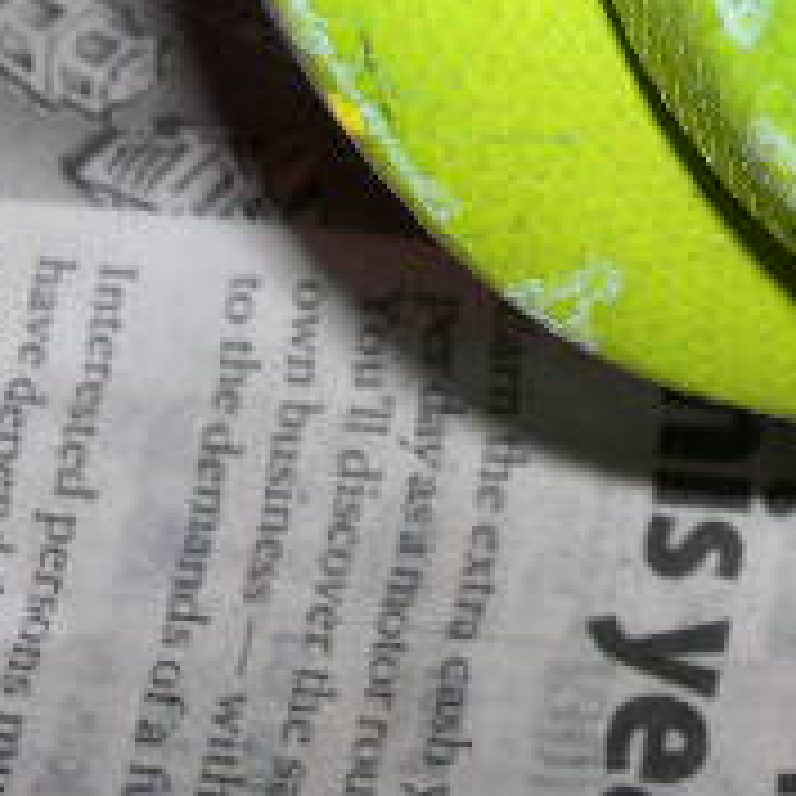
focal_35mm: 134
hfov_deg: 12.6
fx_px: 3486
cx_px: 1048
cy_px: -234
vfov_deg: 12.6
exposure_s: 1/60
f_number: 8
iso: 100
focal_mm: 9
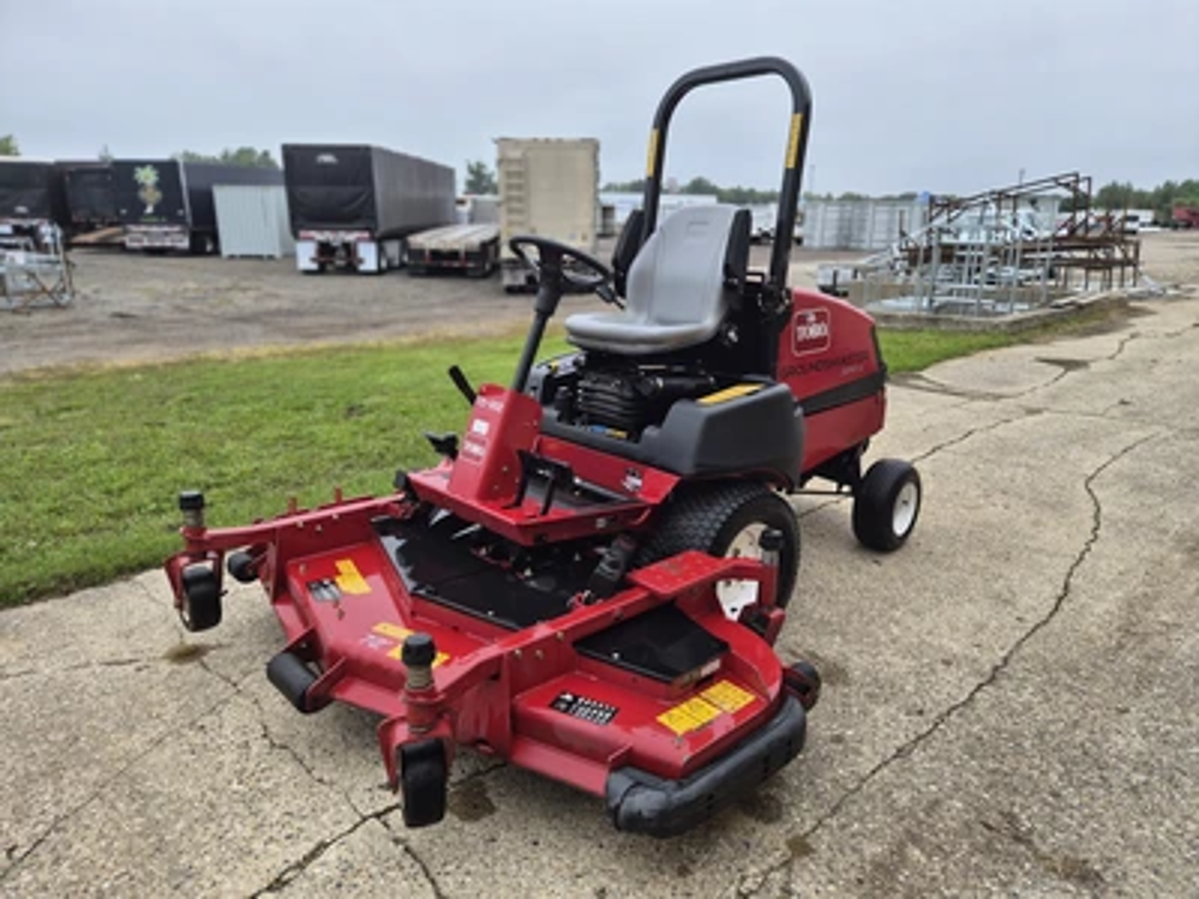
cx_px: 600
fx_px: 797
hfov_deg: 73.9
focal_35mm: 23
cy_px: 450
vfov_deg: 58.9
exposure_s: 1/936
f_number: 1.8
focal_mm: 5.4
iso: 80
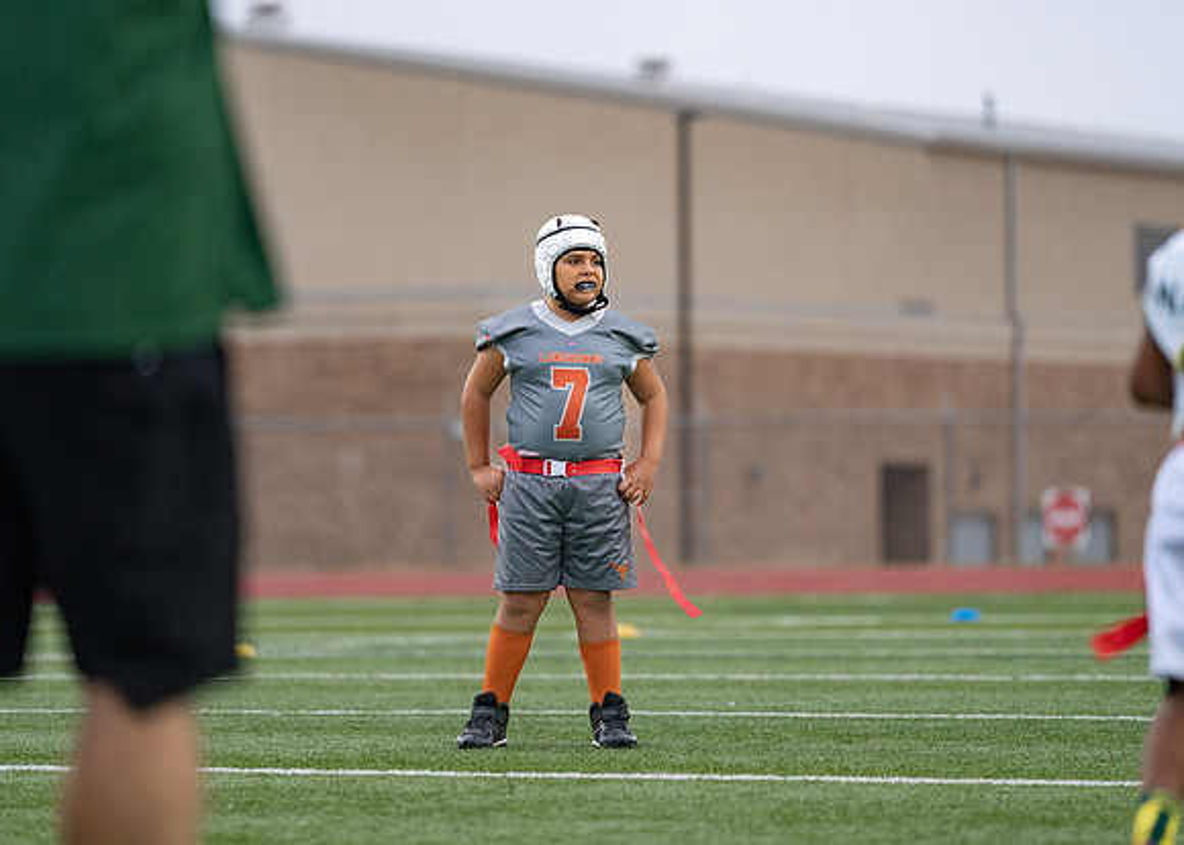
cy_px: 422
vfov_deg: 6.9
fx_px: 7045
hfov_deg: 9.6
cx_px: 592
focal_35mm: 210
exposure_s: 1/1250
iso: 1000
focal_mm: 200
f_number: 2.8
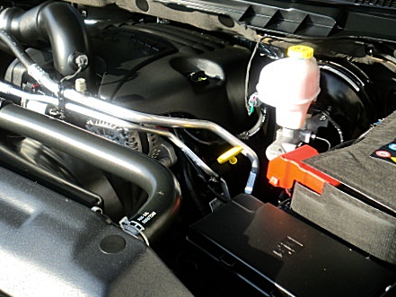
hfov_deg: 41.7
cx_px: 145
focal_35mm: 45
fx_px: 515
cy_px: 115
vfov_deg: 32.1
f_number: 2.8
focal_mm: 5.58
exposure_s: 1/250
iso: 64
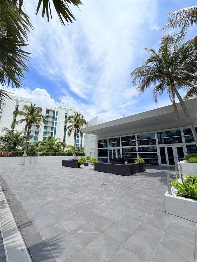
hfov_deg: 85.7
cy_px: 131
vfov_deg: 102.1
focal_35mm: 14
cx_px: 98
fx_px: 106
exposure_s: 1/1795
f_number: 2.2
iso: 20
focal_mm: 2.22
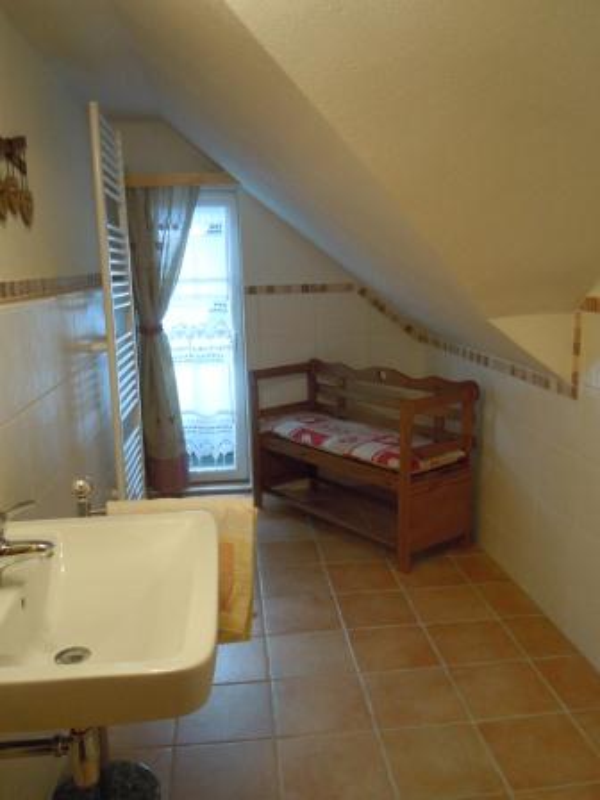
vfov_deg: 60.0
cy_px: 400
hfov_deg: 46.8
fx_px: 693
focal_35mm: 30
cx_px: 300
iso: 400
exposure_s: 1/50
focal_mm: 5.4
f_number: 3.5
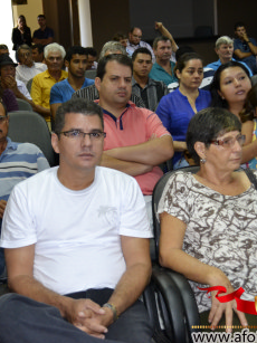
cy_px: 175
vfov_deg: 31.7
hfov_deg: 23.8
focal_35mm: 61
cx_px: 75
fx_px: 604
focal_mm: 26
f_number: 4.2
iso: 1250
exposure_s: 1/60
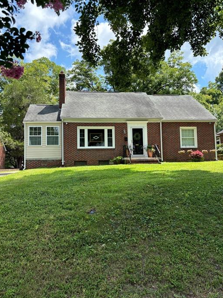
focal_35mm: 29
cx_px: 112
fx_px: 249
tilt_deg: +5.5
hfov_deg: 48.2
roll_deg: +0.6
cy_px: 143
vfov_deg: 61.7
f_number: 1.6
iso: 50
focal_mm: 5.96
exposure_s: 1/1047
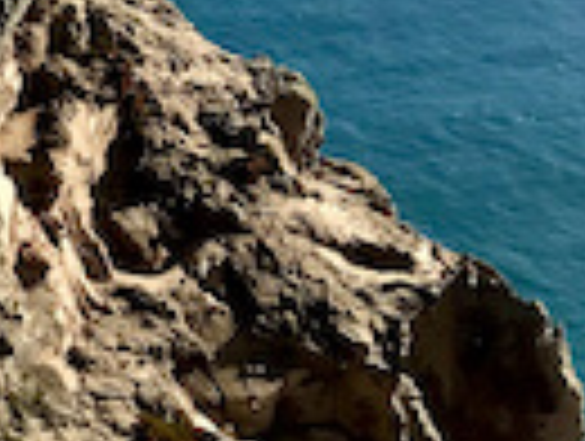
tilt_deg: -13.0
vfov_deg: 11.3
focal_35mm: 129
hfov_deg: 12.9
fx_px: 2184
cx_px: -652
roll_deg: +1.0
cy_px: -76
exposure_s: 1/2336
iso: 20
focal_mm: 3.99
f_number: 1.8
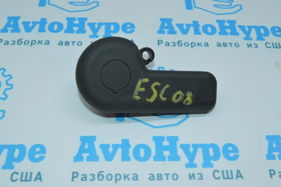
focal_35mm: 42
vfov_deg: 31.8
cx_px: 140
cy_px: 94
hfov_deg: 46.4
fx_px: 328
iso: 5000
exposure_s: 1/50
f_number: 29
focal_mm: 28
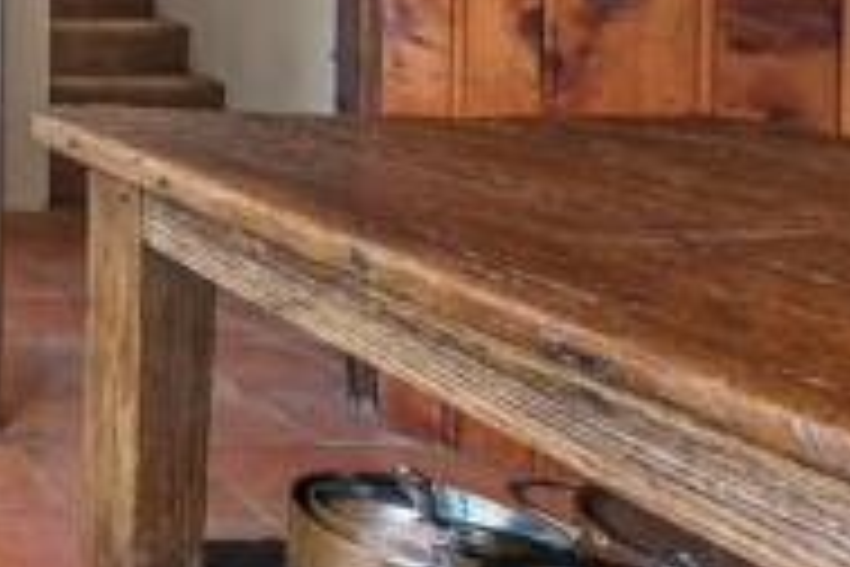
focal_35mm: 54
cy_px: -104
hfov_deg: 23.8
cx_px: -585
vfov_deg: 23.2
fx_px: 1269
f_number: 8
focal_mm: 15.5
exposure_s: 1
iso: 400
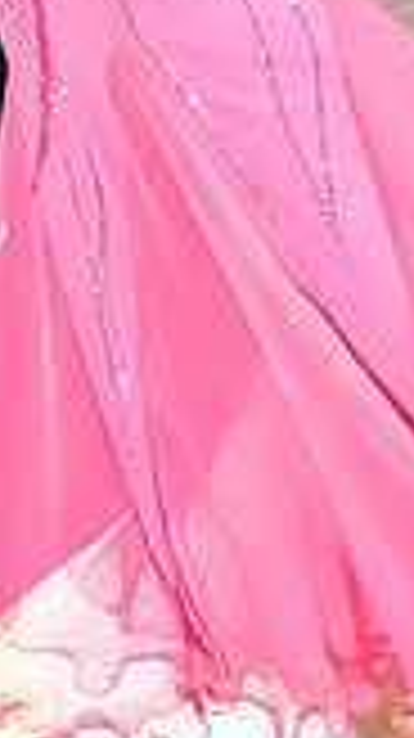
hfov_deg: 6.5
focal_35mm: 185
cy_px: -238
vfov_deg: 11.3
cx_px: 2
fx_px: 3618
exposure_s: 1/400
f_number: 5
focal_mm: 50
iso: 5000
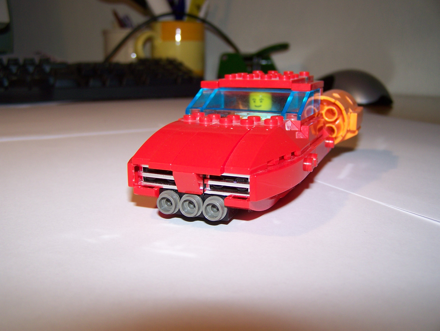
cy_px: 166
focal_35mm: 38
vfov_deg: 37.8
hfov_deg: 48.9
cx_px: 220
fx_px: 483
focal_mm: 6.3
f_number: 2.8
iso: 80
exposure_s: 1/60
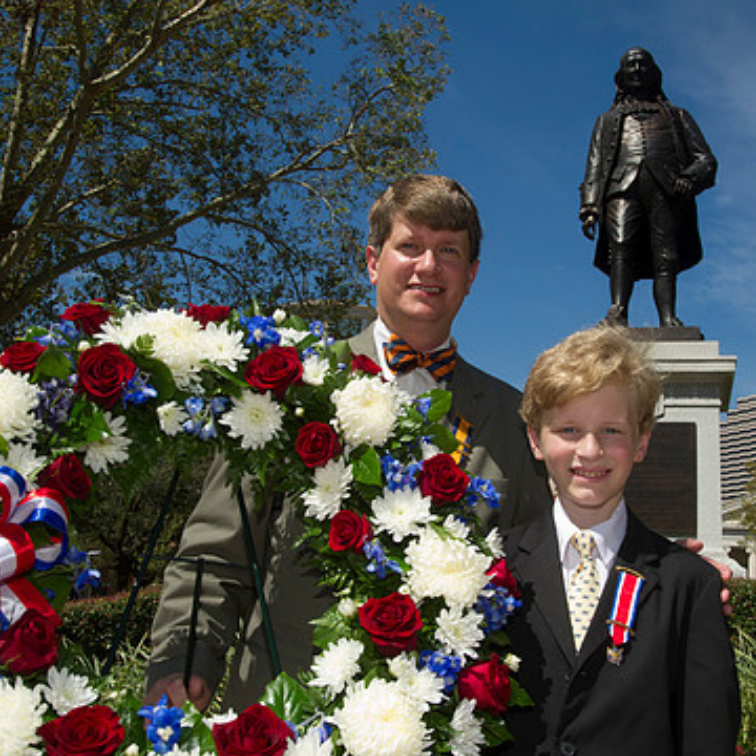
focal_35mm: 41
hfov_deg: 40.8
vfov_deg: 40.9
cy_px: 397
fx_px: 1013
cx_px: 452
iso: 200
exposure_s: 1/320
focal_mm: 30
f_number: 9
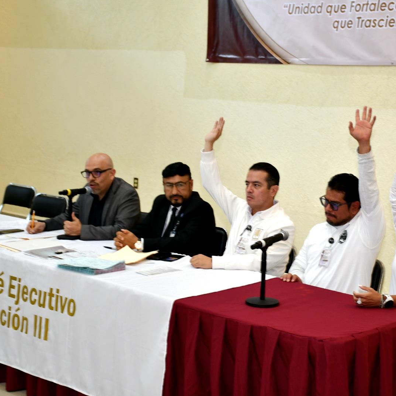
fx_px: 867
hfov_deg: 25.5
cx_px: 282
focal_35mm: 67
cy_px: 198
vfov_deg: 25.7
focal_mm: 35
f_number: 4.2
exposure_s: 1/60.2
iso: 560
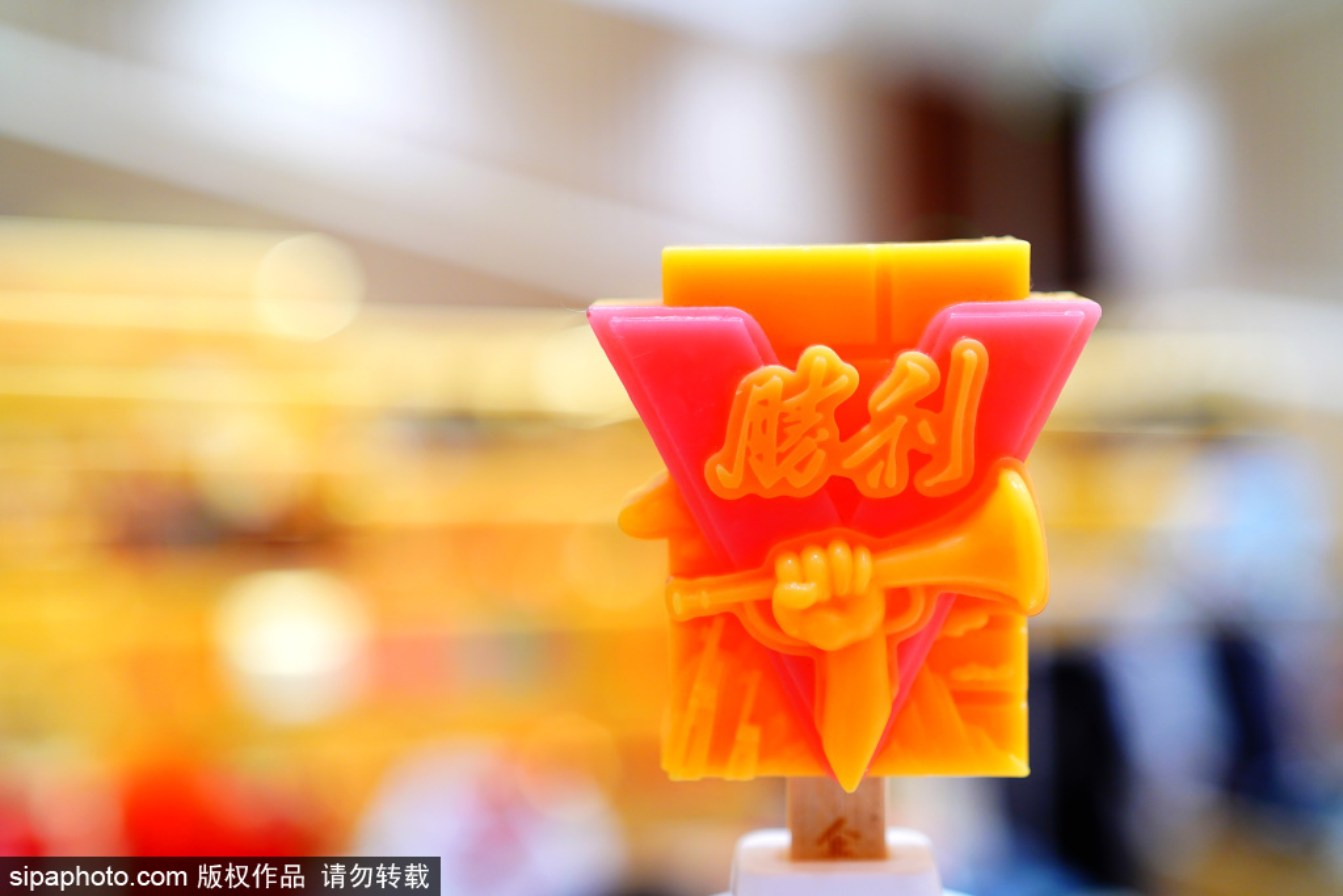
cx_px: 672
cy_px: 448
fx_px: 1492
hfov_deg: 48.5
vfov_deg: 33.4
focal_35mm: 40
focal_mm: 40
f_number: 2
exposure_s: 1/160
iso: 640
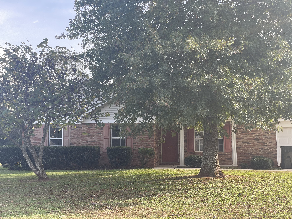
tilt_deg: +6.1
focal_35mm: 52
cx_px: 146
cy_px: 110
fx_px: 439
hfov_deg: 36.8
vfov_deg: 28.0
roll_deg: +0.8
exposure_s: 1/122
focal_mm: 6
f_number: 2
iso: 25
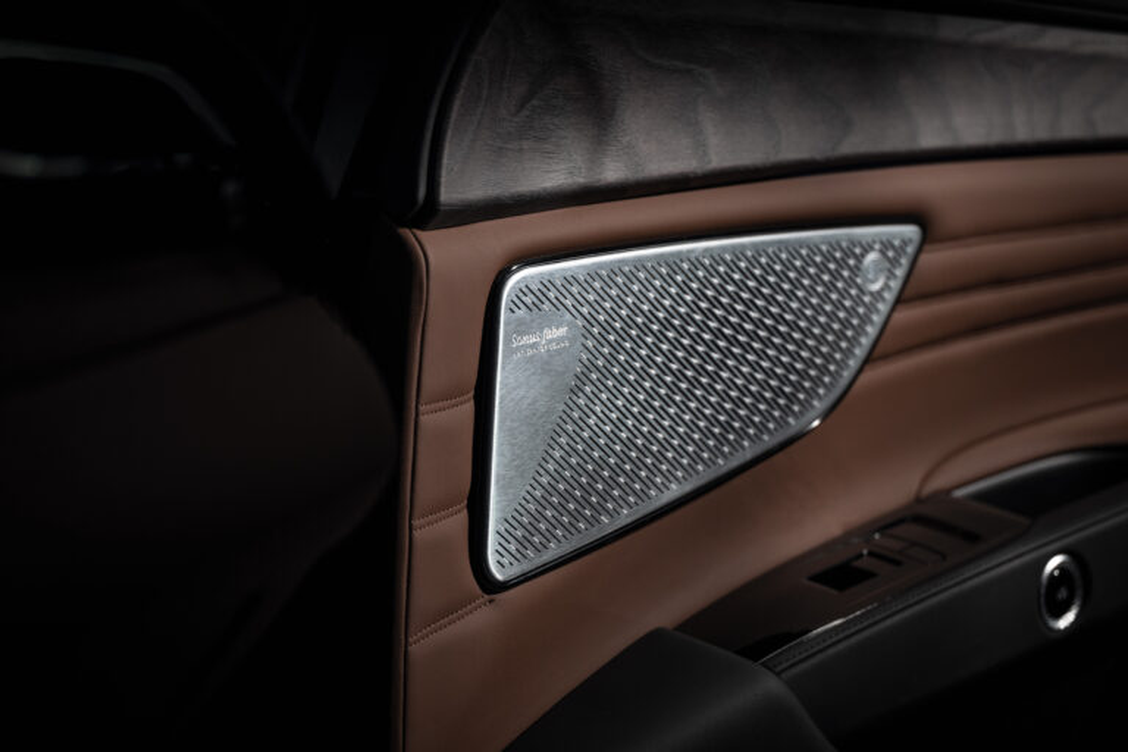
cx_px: 564
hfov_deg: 22.6
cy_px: 376
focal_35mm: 90
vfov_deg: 15.2
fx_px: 2820
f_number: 4
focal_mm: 90
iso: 200
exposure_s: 1/15
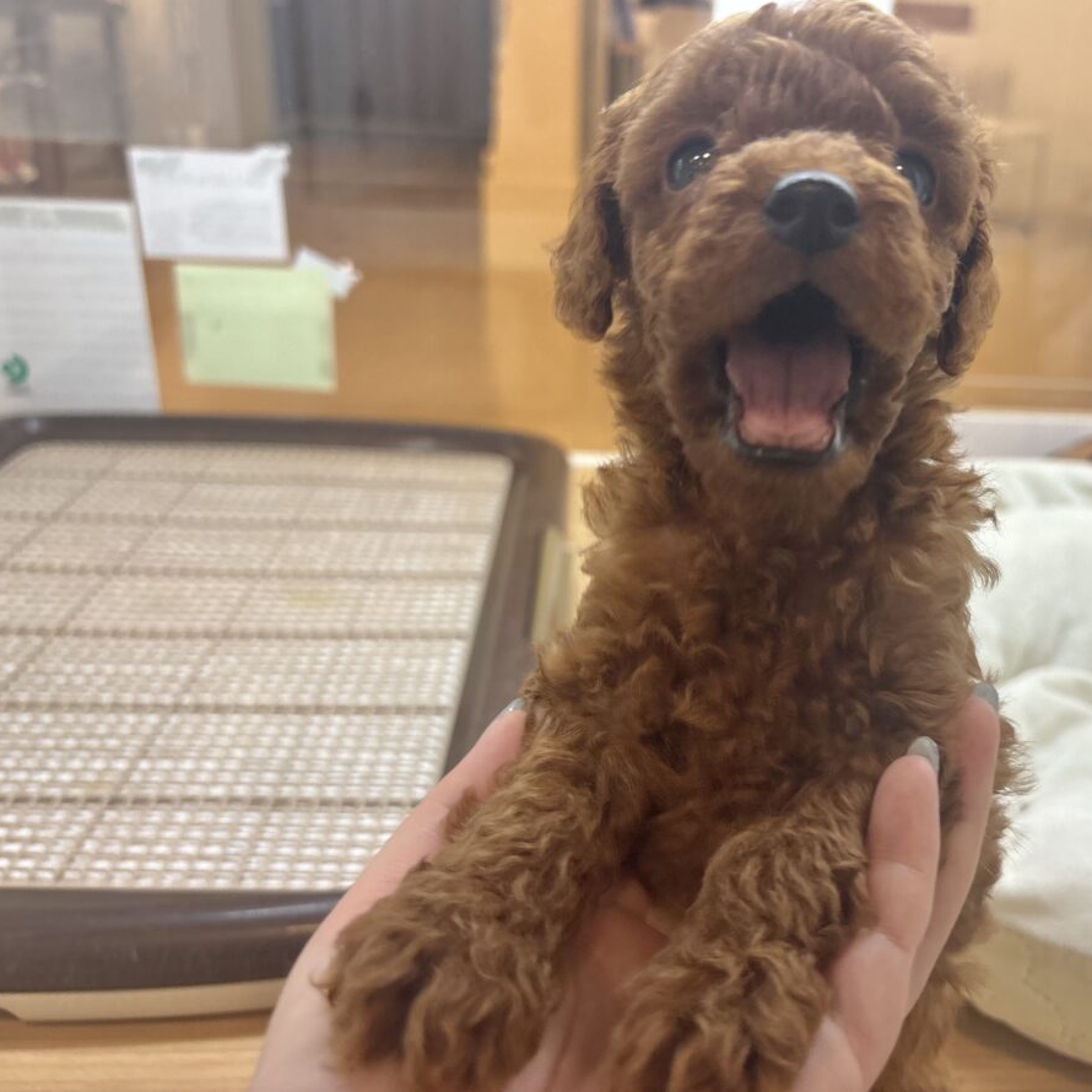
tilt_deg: -21.8
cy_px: 541
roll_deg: -3.4
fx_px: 1106
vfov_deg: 52.5
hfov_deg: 51.8
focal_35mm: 31
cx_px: 701
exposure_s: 1/100
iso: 80
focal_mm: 5.96
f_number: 1.6
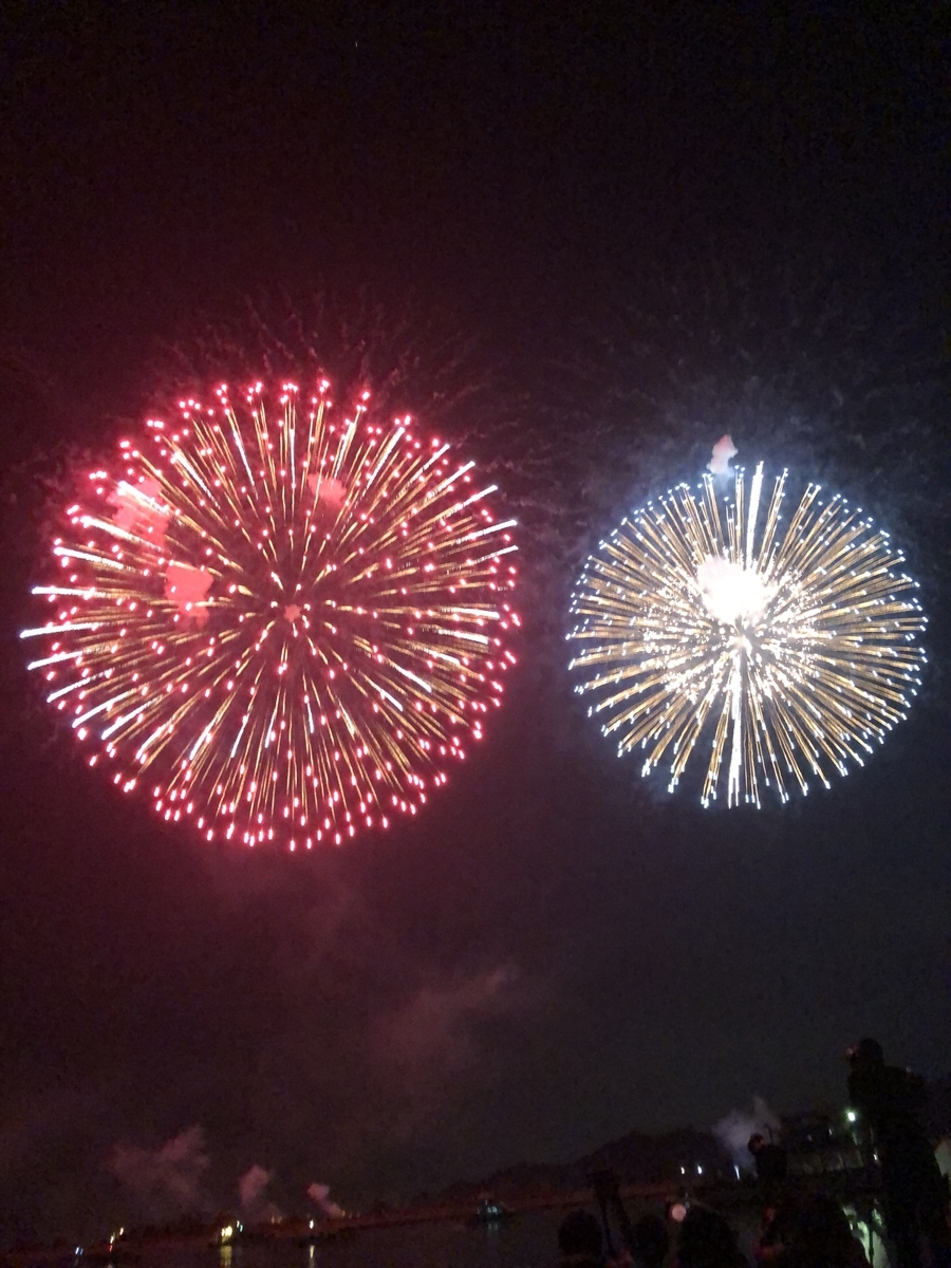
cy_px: 634
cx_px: 476
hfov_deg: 49.7
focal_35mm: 28
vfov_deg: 63.4
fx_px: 1026
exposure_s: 1/20
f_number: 1.8
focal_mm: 3.99
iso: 640
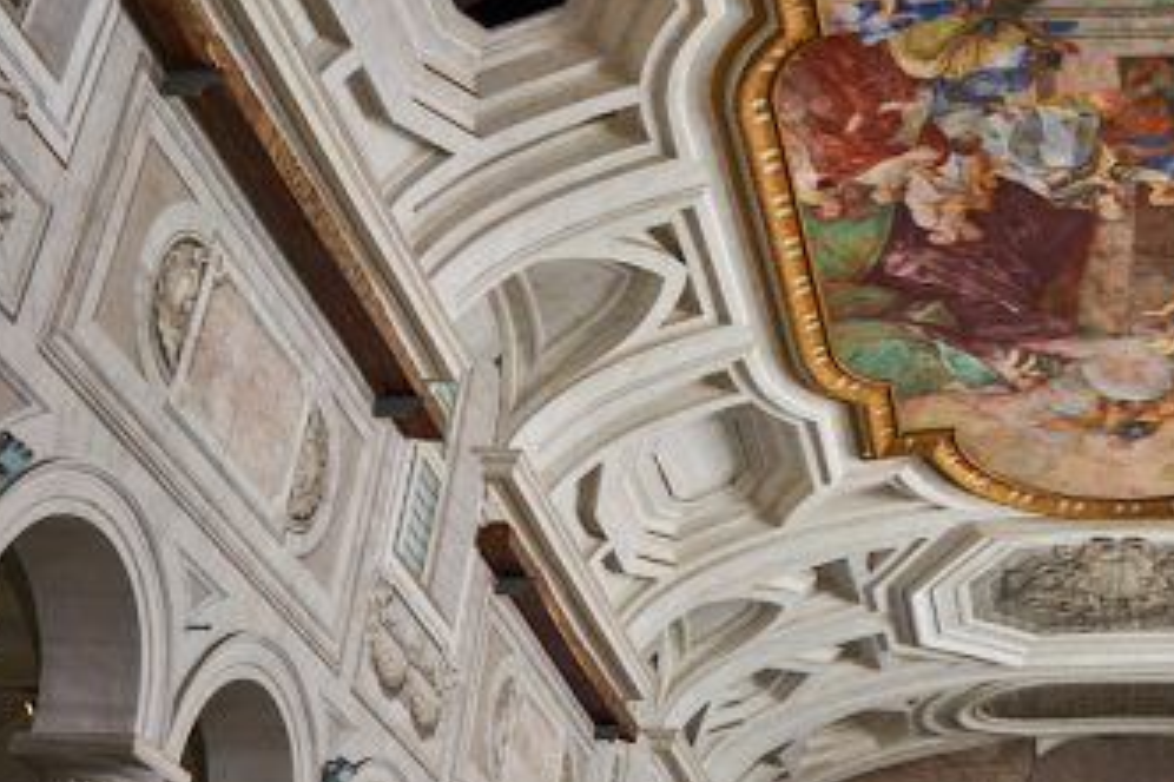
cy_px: 368
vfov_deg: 23.8
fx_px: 1858
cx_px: 1114
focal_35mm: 57
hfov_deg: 32.8
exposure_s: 1/10
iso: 400
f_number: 4
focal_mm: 21
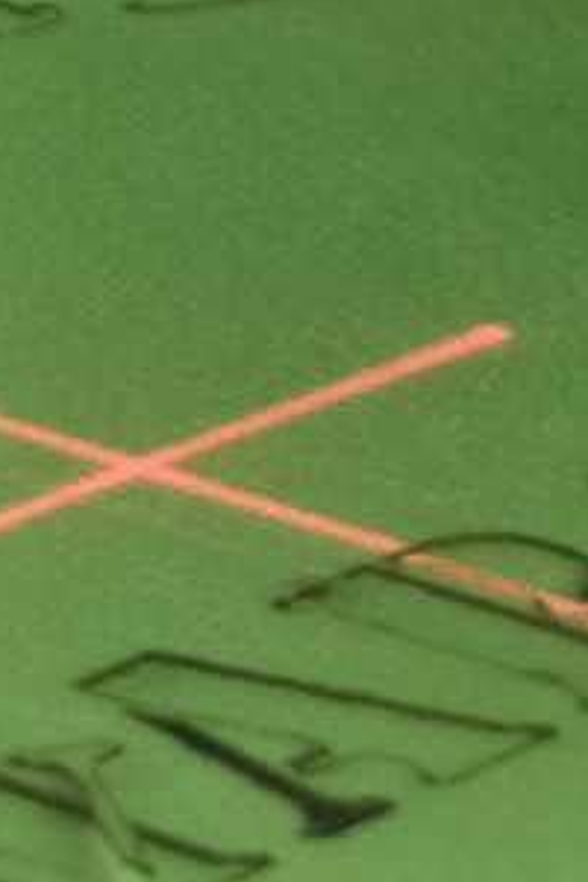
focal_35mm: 320
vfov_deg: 6.4
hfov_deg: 4.2
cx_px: -595
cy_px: -409
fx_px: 7839
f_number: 4.9
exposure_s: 1/100
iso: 2500
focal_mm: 32.3
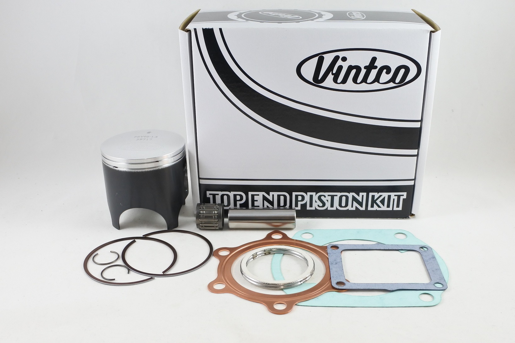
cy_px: 172
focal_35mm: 27
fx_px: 386
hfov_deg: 67.4
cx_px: 258
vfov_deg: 47.9
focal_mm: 10
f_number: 3.5
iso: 400
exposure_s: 1/160
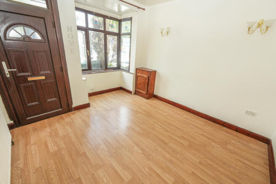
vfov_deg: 77.4
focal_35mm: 15
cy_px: 92
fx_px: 115
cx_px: 138
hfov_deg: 100.4
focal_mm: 10
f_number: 4
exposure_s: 1/160
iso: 640
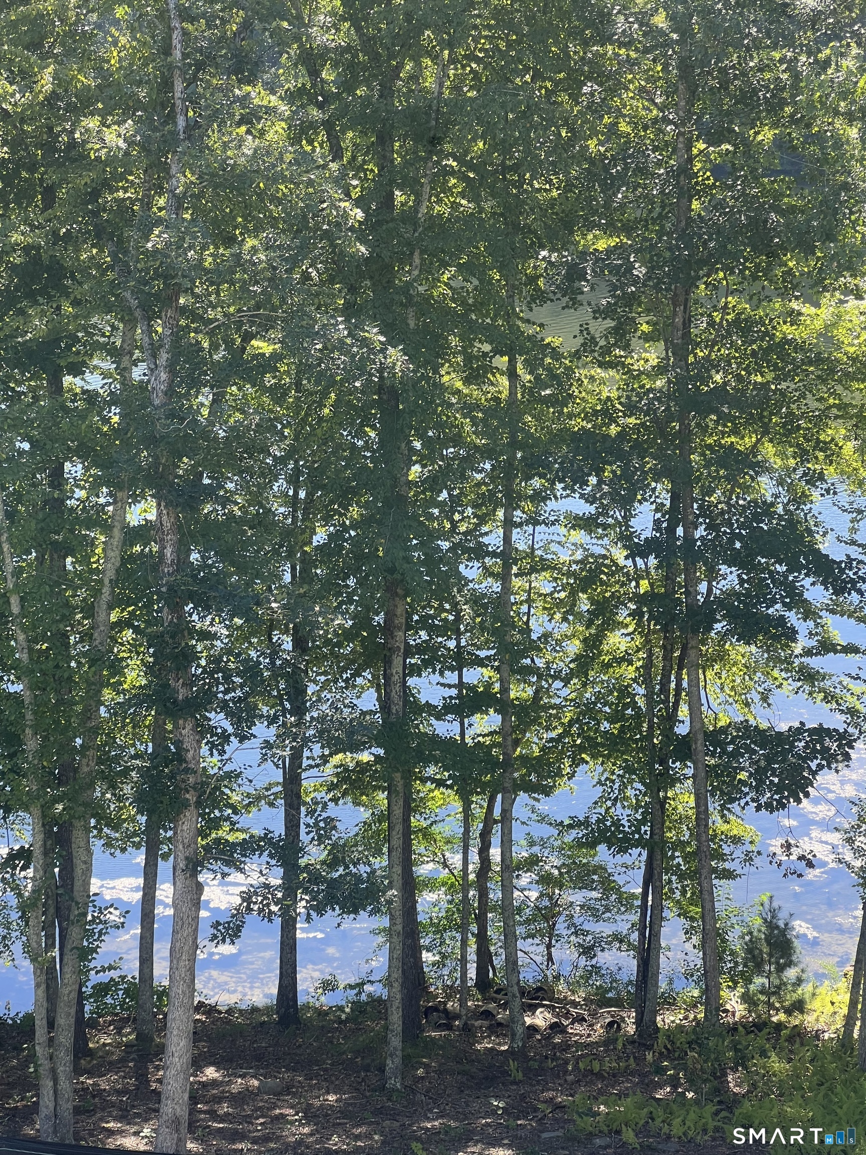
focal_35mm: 77
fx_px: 2568
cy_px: 578
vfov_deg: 25.3
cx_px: 433
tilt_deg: -10.9
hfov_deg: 19.1
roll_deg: -0.4
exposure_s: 1/123
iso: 32
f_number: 2.8
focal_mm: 9
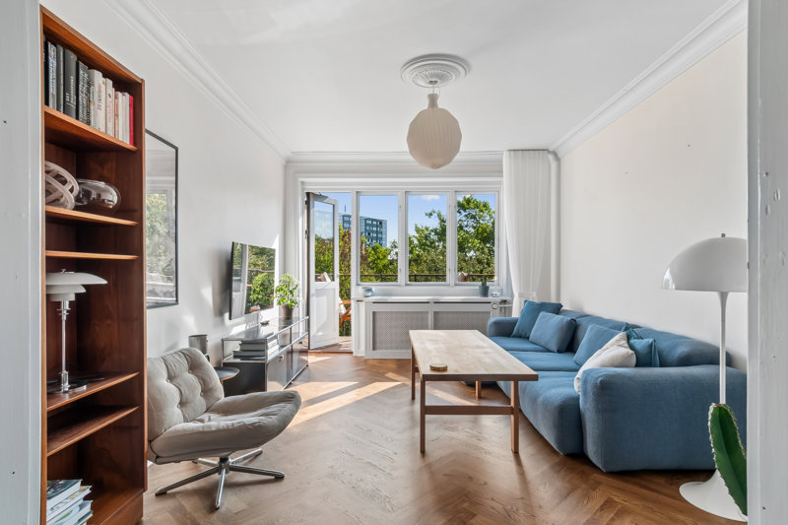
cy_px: 262
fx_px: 394
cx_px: 394
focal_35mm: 18
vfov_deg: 67.4
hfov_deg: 90.0
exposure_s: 1/30
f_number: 10
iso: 200
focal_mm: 12
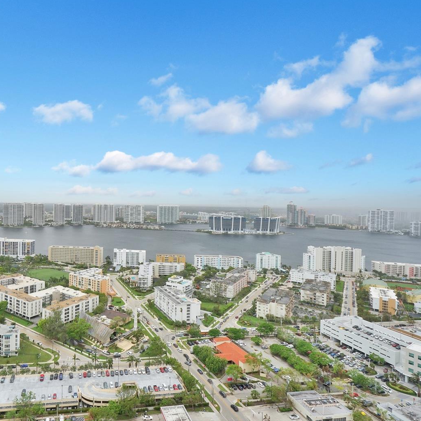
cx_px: 121
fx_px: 289
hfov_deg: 68.8
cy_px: 206
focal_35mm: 21
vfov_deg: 72.1
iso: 250
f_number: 22
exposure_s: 1/60
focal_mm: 16
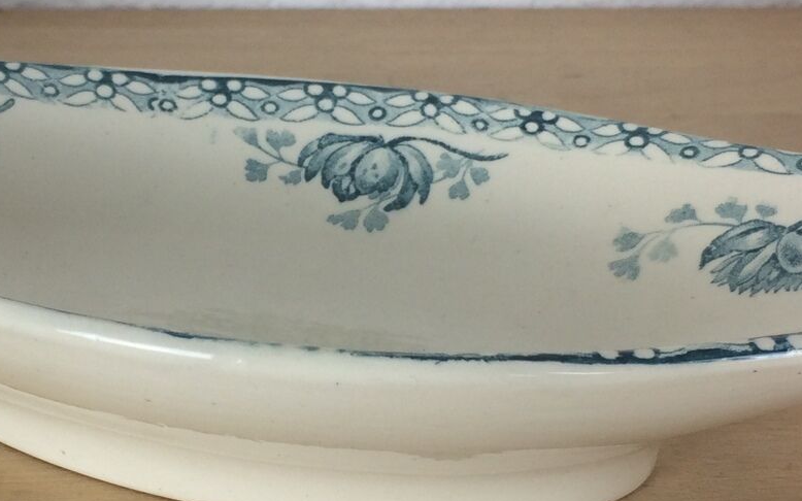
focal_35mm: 79
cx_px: 260
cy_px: 339
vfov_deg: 16.5
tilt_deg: -22.8
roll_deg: -2.7
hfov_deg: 26.0
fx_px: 1726
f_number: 2.2
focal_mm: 4.15
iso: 40
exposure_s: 1/50
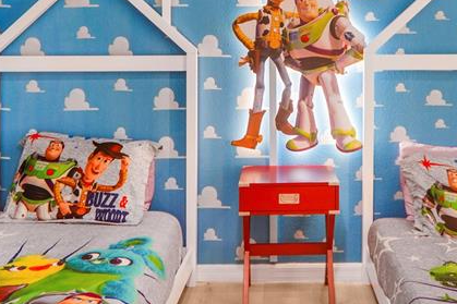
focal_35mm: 44
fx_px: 558
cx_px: 274
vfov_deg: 29.3
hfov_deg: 44.3
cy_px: 32
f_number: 2
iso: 100
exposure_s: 1/50
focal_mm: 12
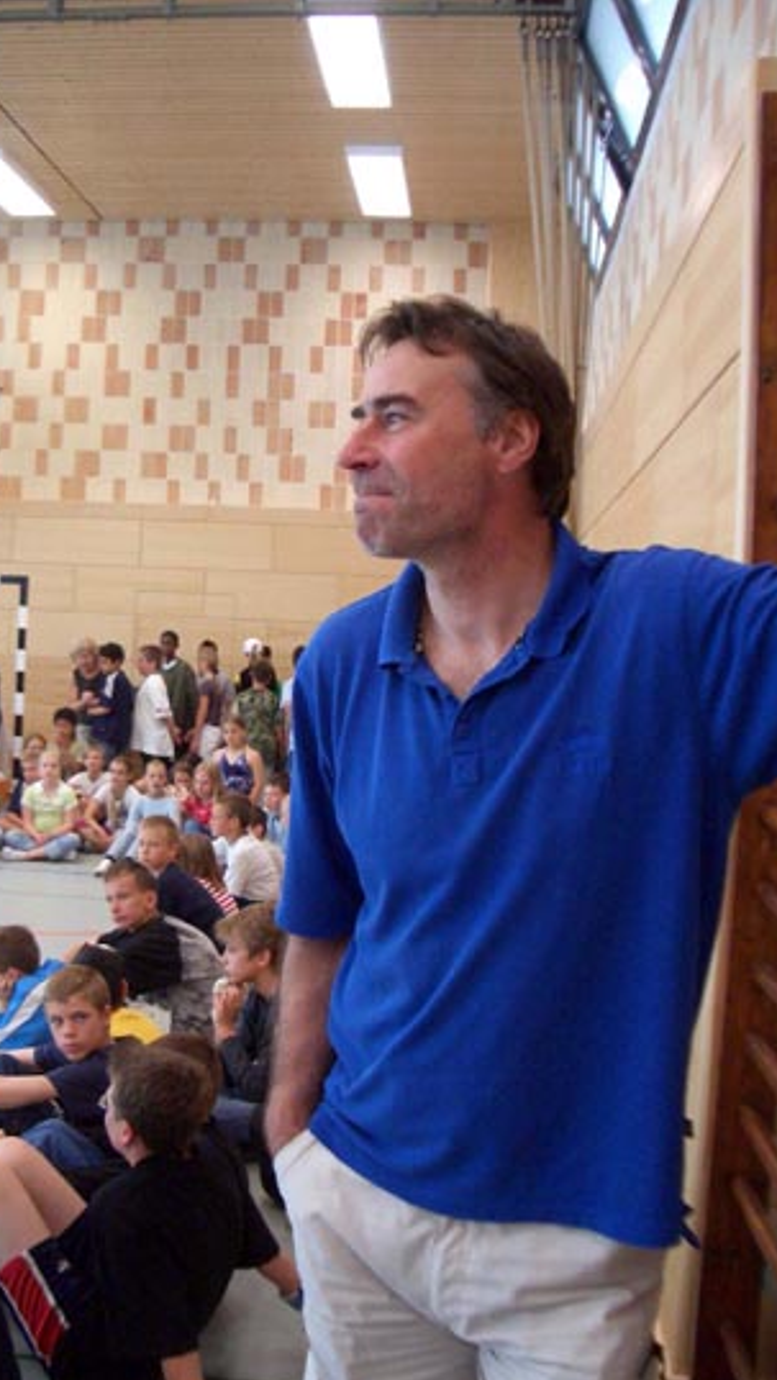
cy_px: 703
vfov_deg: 51.6
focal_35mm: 39
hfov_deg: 30.3
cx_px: 286
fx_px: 1427
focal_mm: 5.8
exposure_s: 1/60
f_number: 2.6
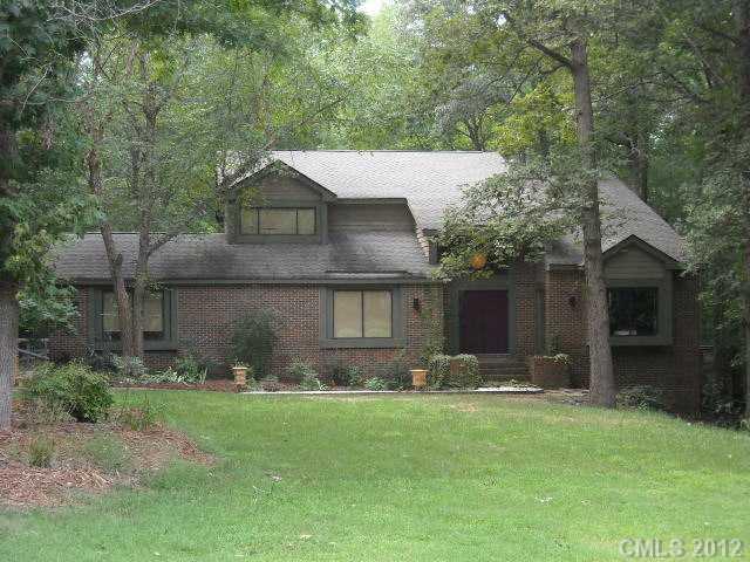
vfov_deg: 24.0
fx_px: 1322
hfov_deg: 31.7
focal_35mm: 61
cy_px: 281
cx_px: 375
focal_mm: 9.87
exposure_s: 1/125
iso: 200
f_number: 3.5
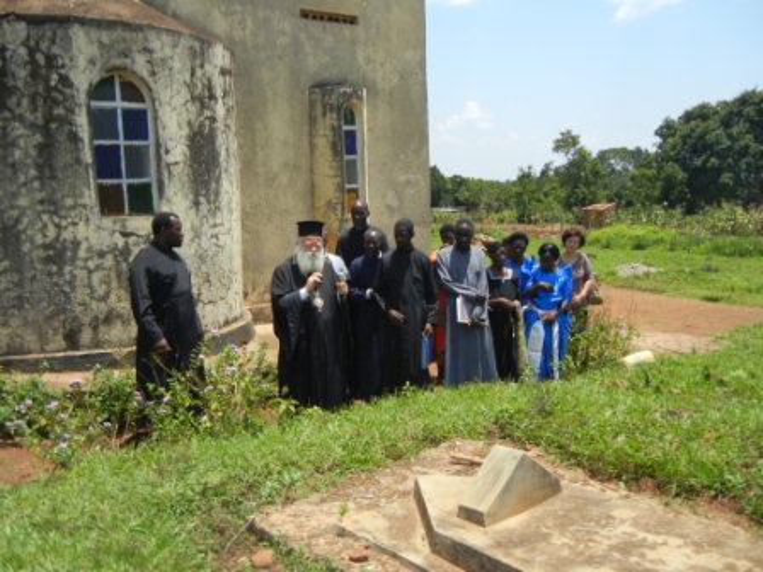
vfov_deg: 41.8
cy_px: 286
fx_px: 749
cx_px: 382
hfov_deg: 54.0
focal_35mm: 34
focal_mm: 6.2
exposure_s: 1/267
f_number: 7.2
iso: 160
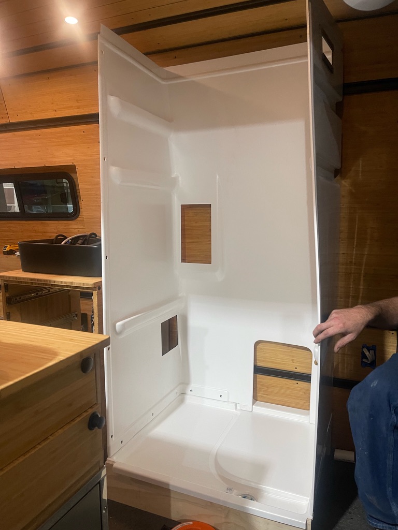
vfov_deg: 67.3
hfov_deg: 53.1
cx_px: 199
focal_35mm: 26
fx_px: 399
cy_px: 265
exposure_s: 1/49
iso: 250
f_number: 1.6
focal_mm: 5.1
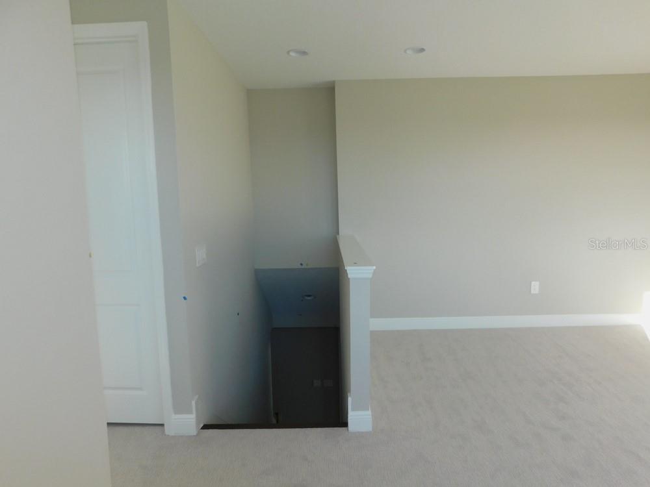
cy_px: 244
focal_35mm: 23
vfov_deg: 58.9
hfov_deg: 73.9
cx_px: 325
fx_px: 432
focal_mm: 4
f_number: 3
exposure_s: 1/200
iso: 125
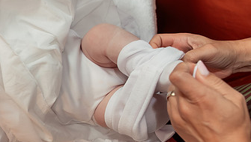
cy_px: 111
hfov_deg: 31.4
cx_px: 4
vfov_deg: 19.3
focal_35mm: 62
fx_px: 413
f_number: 3.5
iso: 2000
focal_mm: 24
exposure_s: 1/250
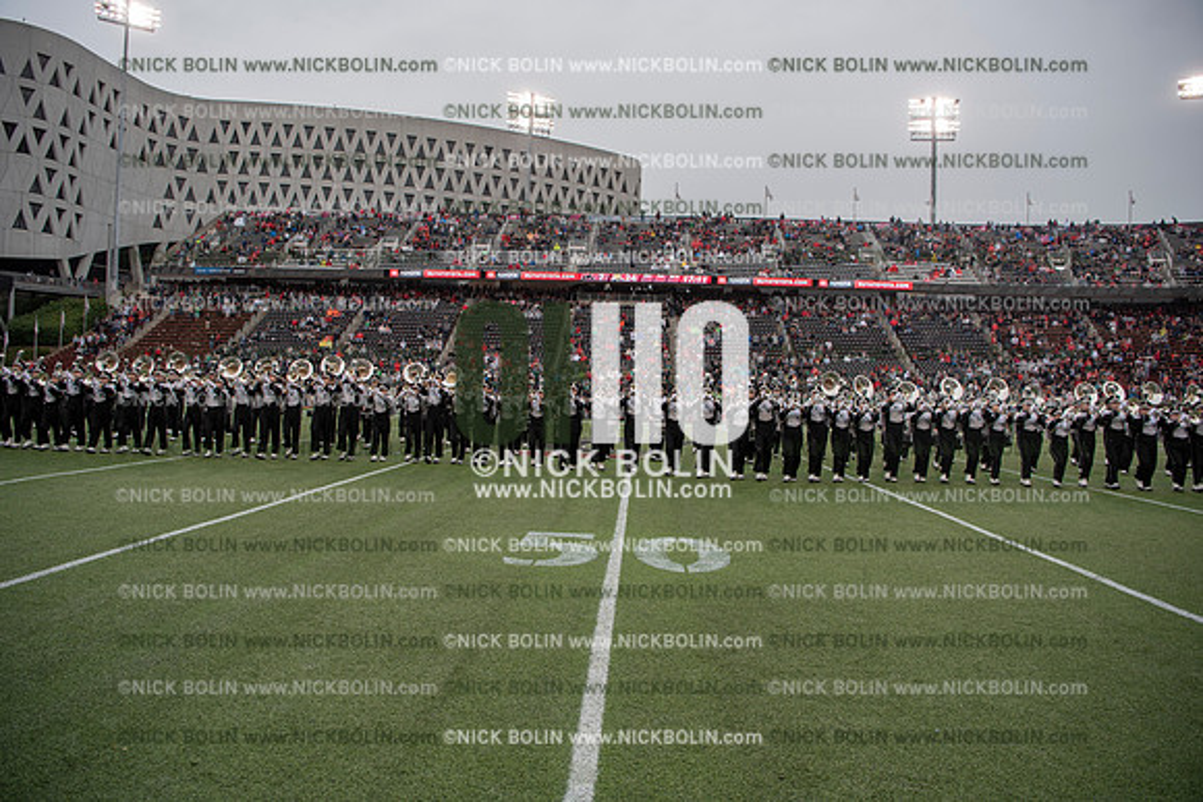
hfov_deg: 73.7
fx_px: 802
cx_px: 602
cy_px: 401
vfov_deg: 53.2
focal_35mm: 24
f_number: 3.5
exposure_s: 1/800
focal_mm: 24
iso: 250
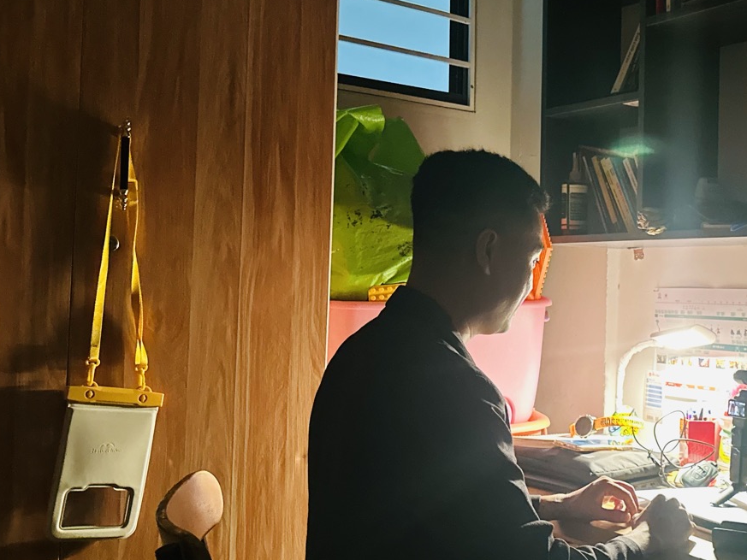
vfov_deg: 32.8
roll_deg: -1.8
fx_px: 950
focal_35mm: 44
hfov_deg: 40.0
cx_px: 661
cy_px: 227
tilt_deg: +3.2
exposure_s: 1/33
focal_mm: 6.86
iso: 640
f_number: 1.78
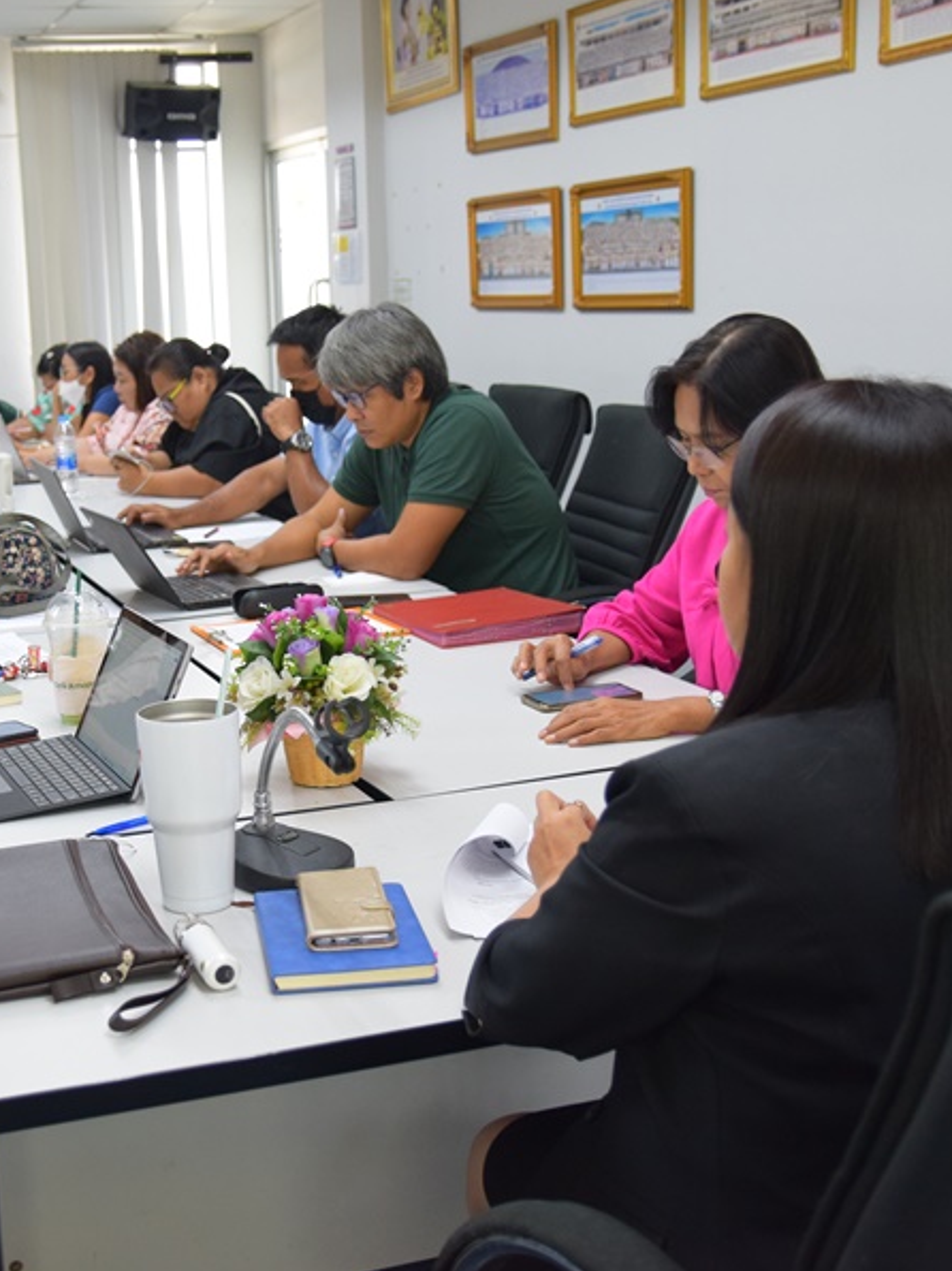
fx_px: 1761
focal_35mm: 48
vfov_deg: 39.7
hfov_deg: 29.7
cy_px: 637
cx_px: 220
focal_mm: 22
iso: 1250
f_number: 2.8
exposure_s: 1/250
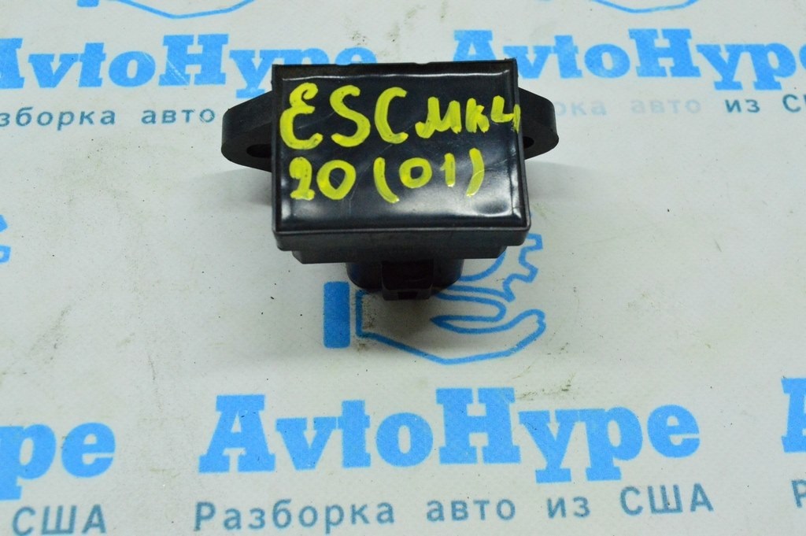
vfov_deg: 28.0
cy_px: 268
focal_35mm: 48
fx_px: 1074
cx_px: 403
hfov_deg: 41.1
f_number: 11
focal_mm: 32
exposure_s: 1/200
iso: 6400
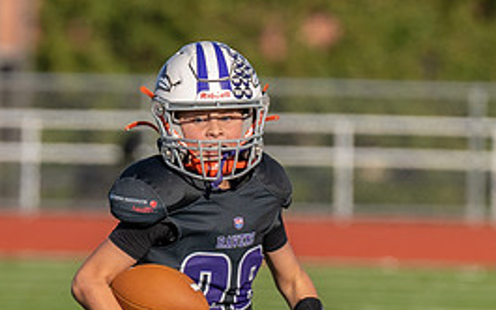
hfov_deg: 1.9
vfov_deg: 1.2
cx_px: 119
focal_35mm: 1092
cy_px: 403
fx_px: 14771
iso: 125
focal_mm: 200
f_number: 3.2
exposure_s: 1/1600
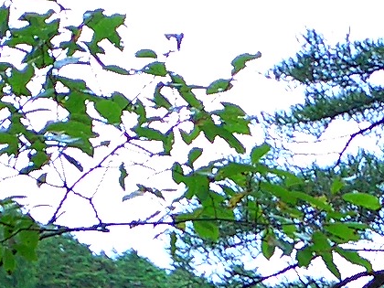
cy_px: 541
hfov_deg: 13.8
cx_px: 389
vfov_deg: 9.9
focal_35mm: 141
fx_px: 1564
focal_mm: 5.6
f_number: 3.5
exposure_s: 1/100
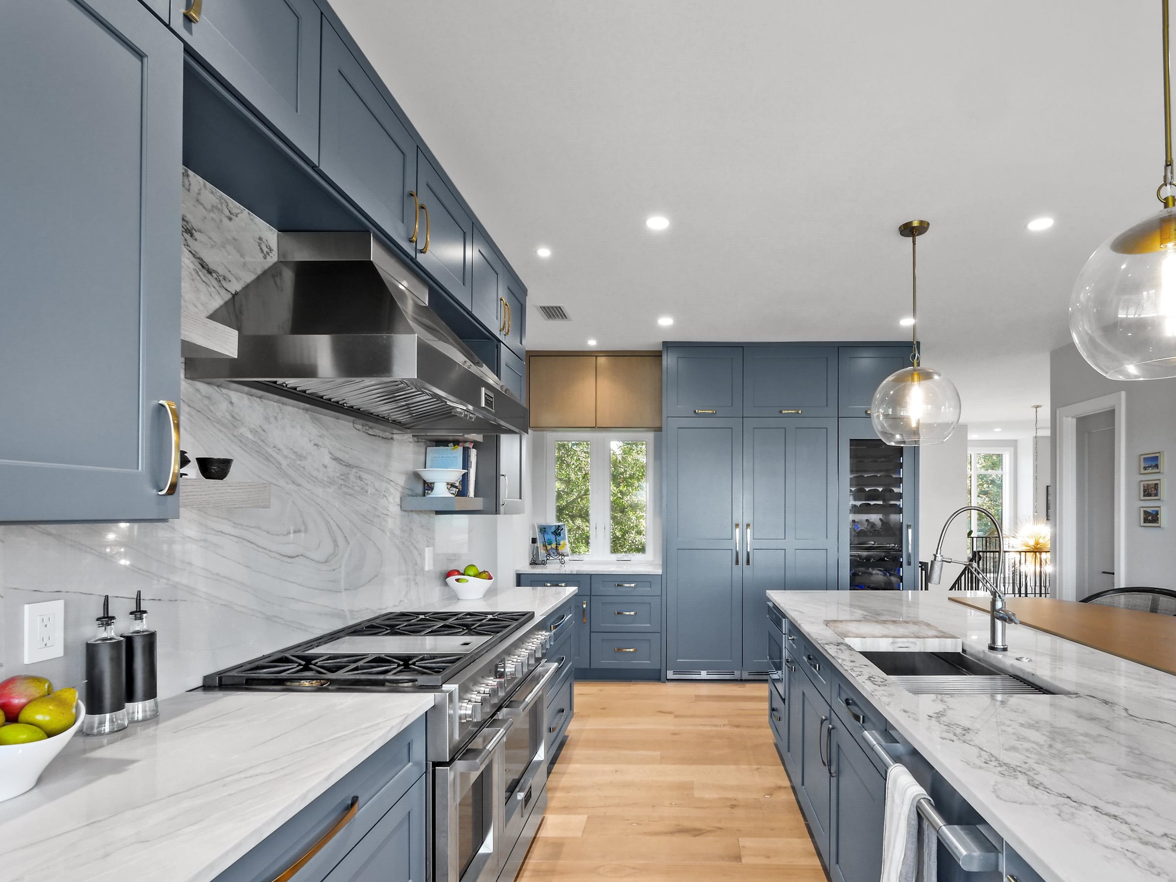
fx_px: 612
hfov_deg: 87.2
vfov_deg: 71.0
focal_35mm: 18
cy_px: 521
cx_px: 672
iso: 400
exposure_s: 1/4
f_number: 8
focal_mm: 7
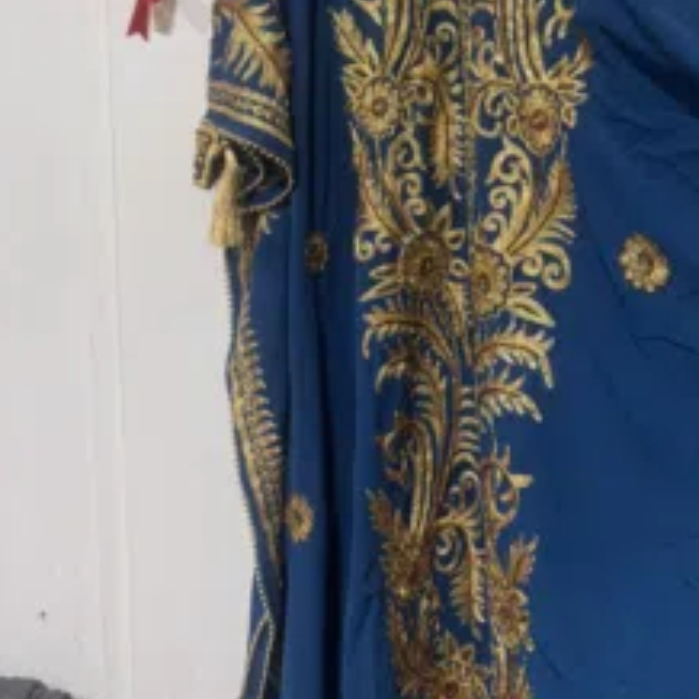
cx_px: 465
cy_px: 205
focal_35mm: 39
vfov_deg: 42.0
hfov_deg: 42.3
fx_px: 891
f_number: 1.78
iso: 400
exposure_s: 1/50
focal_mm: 6.76
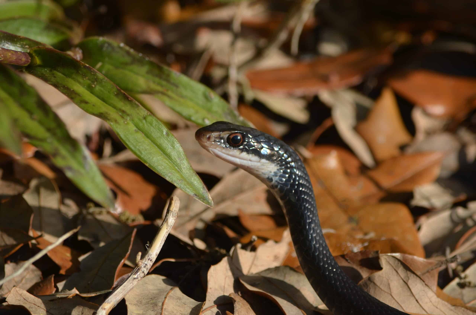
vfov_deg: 3.0
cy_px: 158
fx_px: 5938
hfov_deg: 4.6
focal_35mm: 450
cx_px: 238
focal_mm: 300
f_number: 8
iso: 100
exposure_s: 1/250
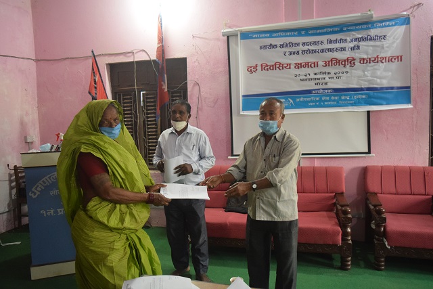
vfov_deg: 48.0
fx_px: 325
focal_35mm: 27
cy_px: 144
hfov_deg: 67.4
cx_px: 216
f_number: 3.5
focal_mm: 18
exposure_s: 1/60
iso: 2800
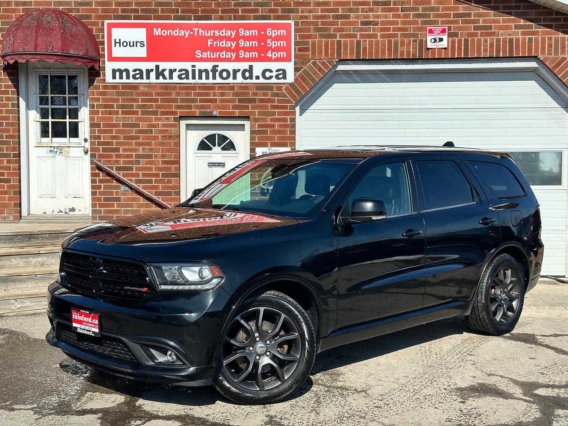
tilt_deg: -3.1
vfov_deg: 30.3
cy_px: 213
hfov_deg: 39.7
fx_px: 788
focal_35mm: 48
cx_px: 284
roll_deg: +0.3
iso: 64
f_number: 1.78
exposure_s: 1/5556
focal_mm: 6.86
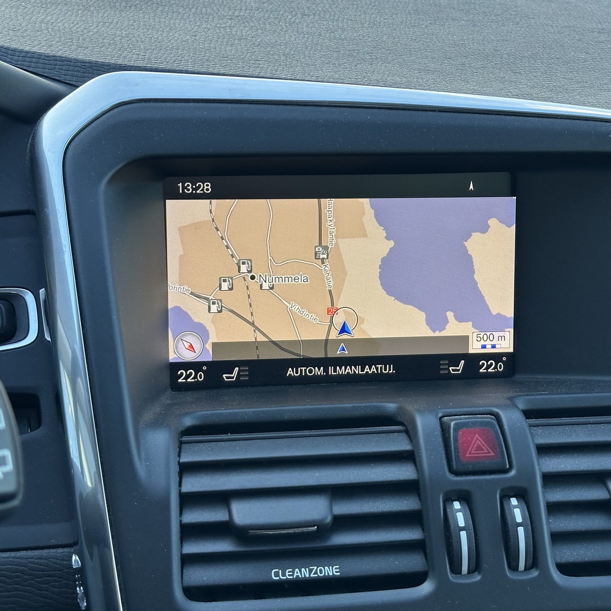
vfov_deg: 30.0
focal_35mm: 57
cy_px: 304
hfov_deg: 30.0
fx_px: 1138
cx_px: 337
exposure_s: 1/208
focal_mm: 6.86
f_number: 1.78
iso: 50
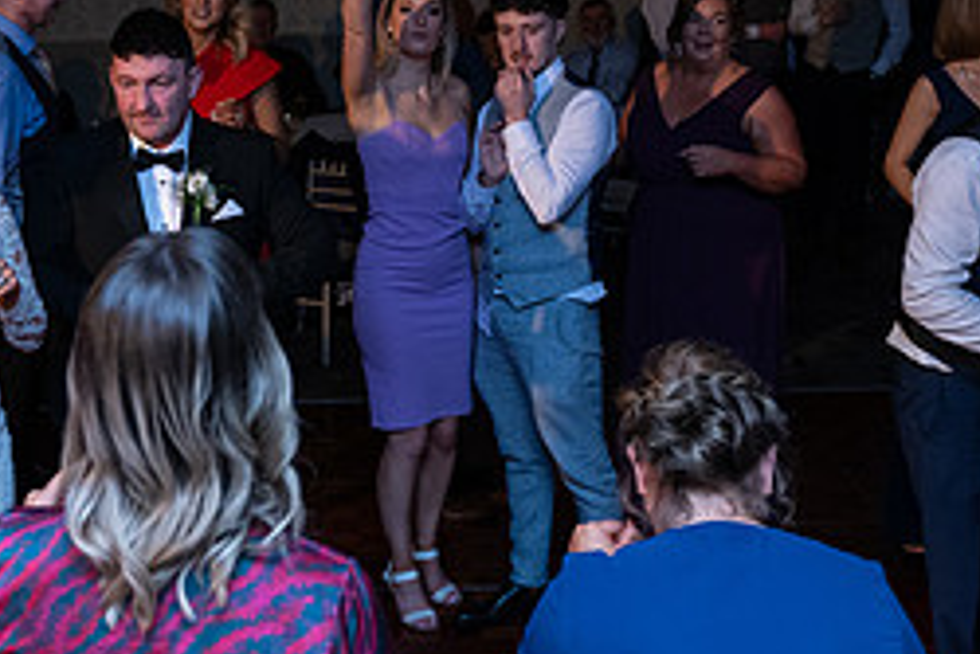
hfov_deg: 30.6
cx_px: 282
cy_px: 155
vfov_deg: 20.8
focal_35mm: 65
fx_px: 1770
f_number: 3.5
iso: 1000
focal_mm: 28
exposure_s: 1/160
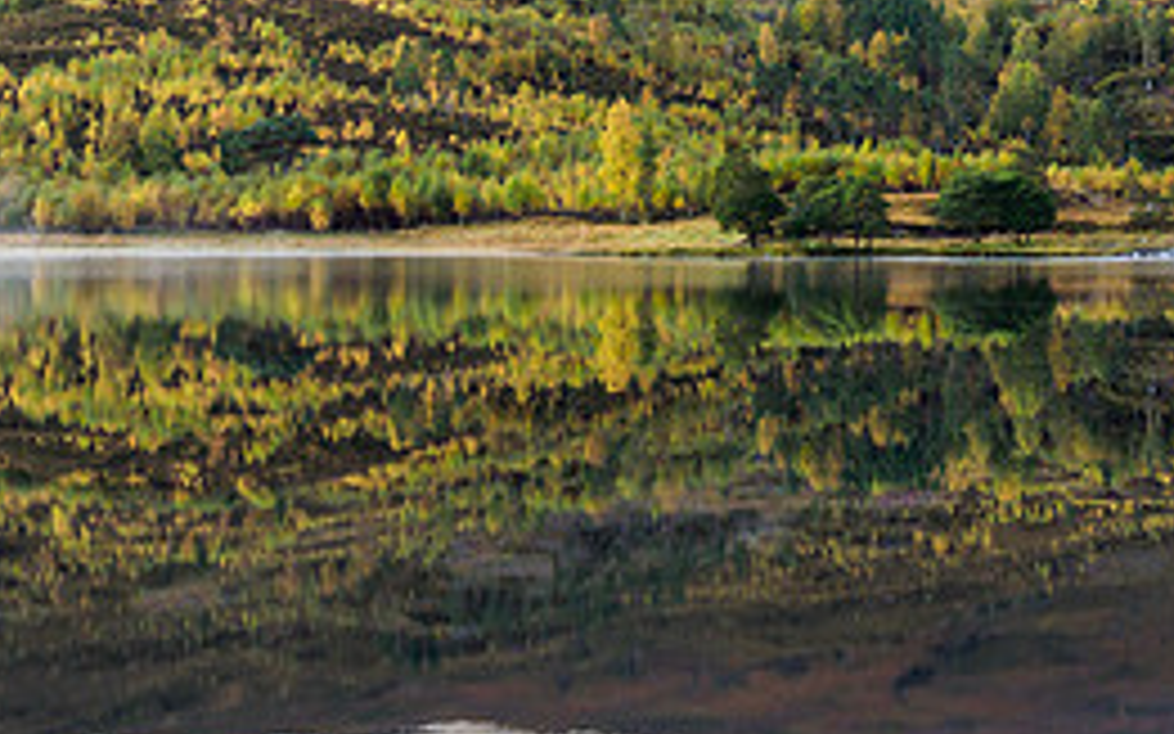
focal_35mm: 99
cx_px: 810
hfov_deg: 20.9
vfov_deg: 12.9
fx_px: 3167
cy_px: -113
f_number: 7.1
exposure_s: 1/6
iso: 200
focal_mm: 21
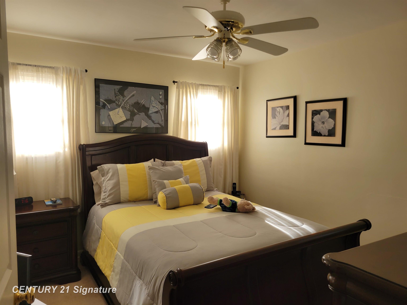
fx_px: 306
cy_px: 152
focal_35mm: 26
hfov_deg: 67.3
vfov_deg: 53.1
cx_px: 204
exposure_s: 1/120
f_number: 1.8
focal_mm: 5.4
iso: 64
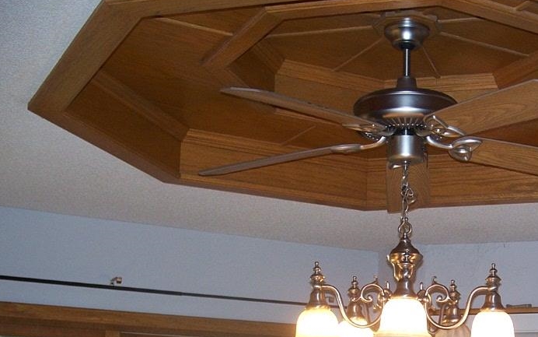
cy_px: 329
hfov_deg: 29.3
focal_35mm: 68
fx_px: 997
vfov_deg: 18.7
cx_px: 454
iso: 125
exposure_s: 1/60
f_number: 2.8
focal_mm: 7.8
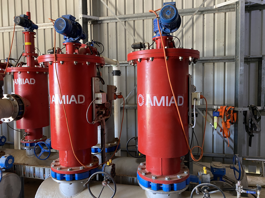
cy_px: 99
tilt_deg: -3.7
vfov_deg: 53.1
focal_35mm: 26
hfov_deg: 67.3
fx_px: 199
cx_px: 132
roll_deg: +1.0
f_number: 1.8
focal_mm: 4.25
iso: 250
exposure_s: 1/50
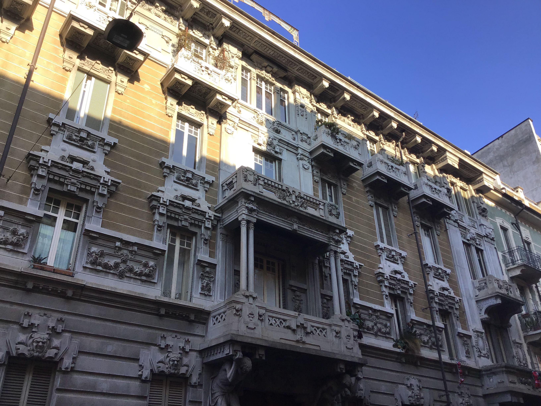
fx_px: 484
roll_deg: +0.8
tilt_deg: +31.8
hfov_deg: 58.4
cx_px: 270
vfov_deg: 45.4
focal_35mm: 31
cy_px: 203
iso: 25
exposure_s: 1/409
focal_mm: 3.3
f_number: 2.4
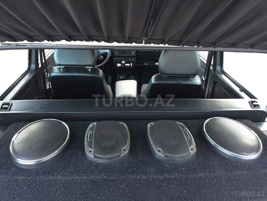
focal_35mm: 29
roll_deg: -4.2
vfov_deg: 48.2
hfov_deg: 61.7
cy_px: 100
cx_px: 134
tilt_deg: -27.2
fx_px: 224
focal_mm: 4.15
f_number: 2.2
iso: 200
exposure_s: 1/33
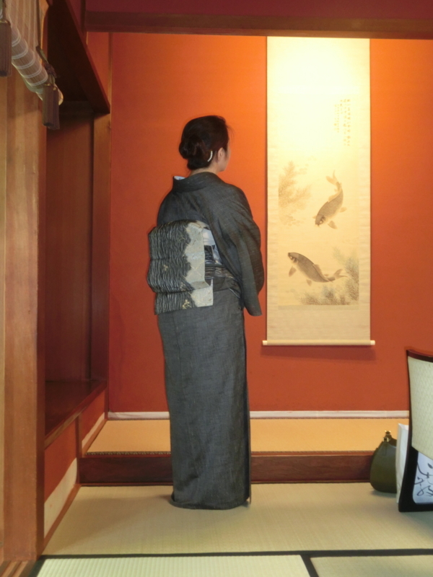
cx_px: 216
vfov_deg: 49.0
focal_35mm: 38
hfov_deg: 37.7
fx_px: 634
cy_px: 288
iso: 400
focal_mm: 6.67
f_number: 3.9
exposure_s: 1/13
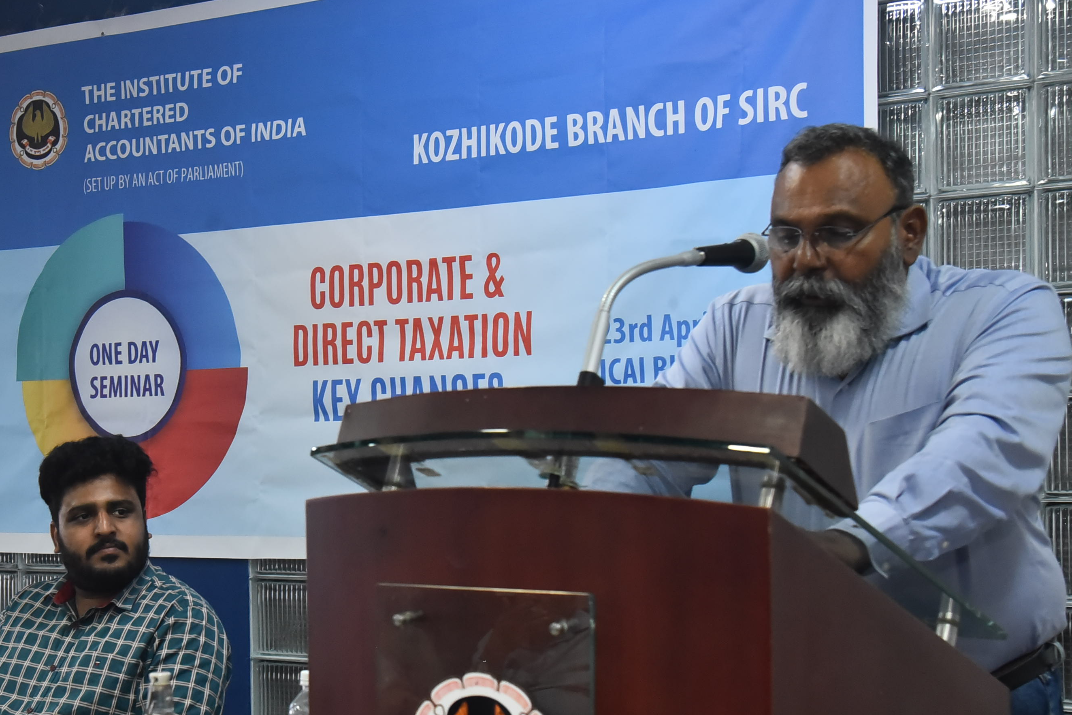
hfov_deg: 26.8
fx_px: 2233
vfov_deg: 18.1
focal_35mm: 75
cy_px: 465
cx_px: 329
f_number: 6.3
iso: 3200
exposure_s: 1/100
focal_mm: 44
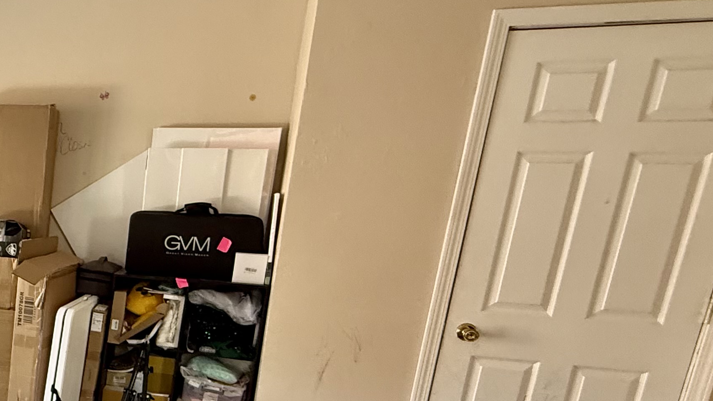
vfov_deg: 31.4
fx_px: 681
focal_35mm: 36
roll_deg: -1.5
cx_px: -64
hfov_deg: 43.4
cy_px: 353
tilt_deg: -13.4
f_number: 2.2
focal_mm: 2.22
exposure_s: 1/143
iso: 400
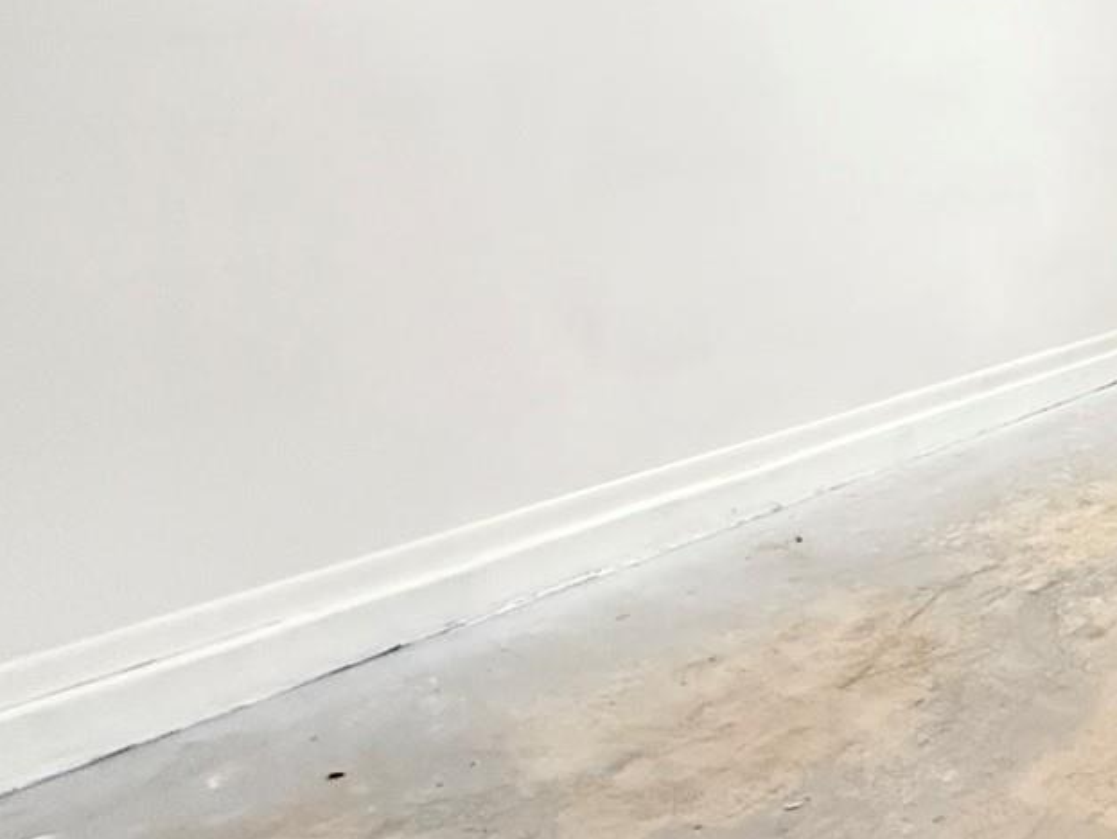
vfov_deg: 39.2
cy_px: 284
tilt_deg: -11.2
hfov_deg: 40.6
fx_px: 1162
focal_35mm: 36
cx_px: 1248
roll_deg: +0.3
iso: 1000
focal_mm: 2.22
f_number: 2.2
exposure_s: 1/40
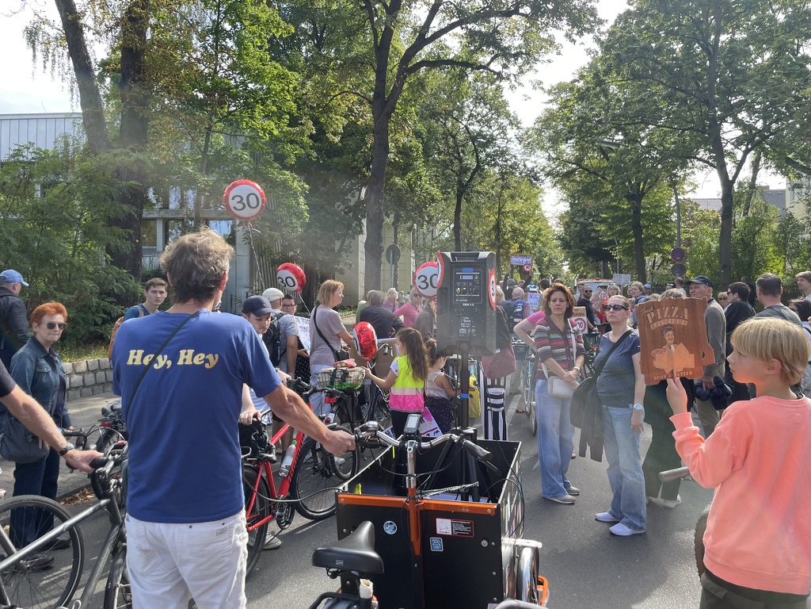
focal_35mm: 26
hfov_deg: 67.3
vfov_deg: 53.1
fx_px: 609
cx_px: 406
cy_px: 304
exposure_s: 1/473
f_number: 1.6
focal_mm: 4.2
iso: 32
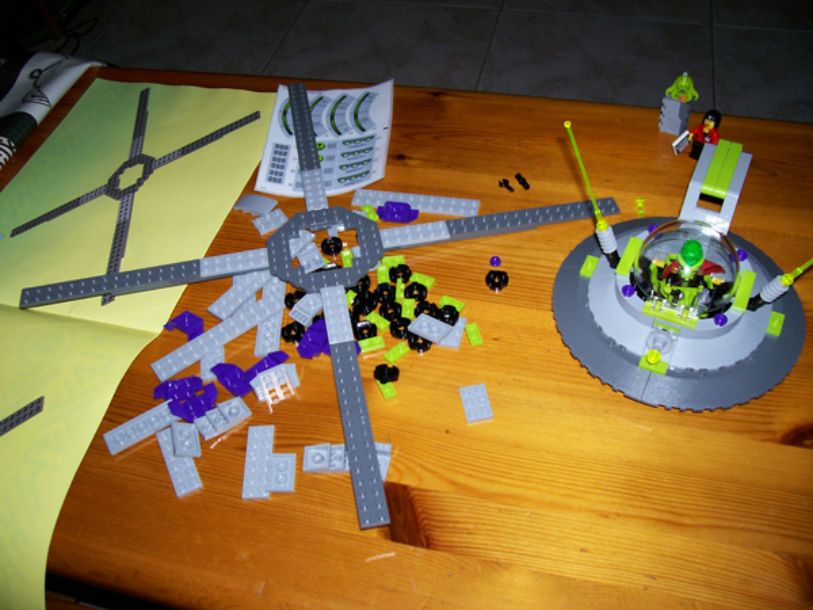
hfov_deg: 54.0
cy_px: 305
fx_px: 799
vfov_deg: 41.8
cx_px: 406
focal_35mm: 34
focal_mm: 5.6
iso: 80
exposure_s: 1/64
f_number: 2.7
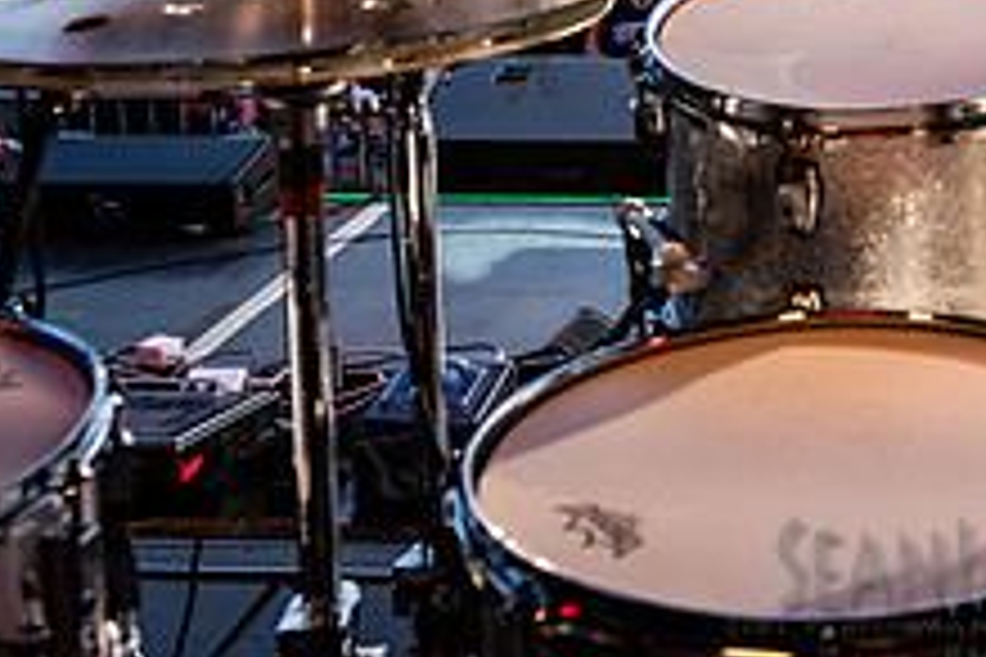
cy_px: -196
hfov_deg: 24.4
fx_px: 2109
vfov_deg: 16.7
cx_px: 1112
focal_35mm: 77
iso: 2000
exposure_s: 1/1600
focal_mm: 29
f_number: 4
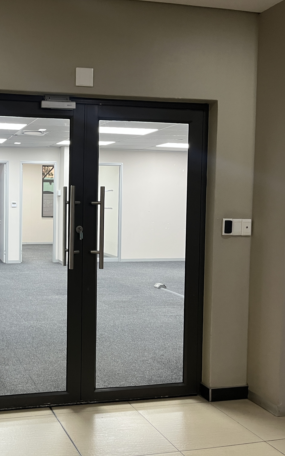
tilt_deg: -2.0
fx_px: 460
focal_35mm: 37
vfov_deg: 52.7
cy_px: 227
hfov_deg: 32.0
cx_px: 7
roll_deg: -1.5
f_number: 1.6
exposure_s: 1/50
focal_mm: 5.1
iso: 100
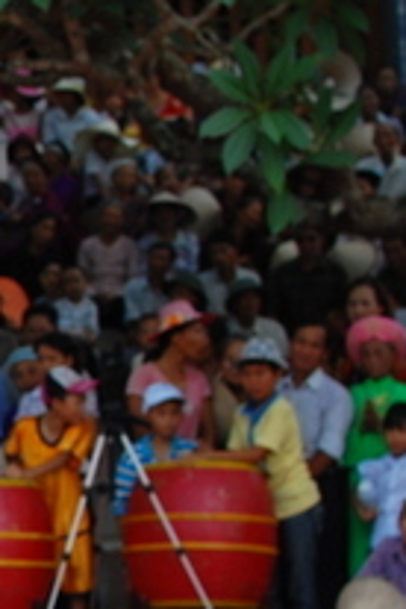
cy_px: 533
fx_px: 2750
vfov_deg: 12.6
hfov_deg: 7.9
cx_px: -500
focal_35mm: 163
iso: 200
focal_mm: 35
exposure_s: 1/500
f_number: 4
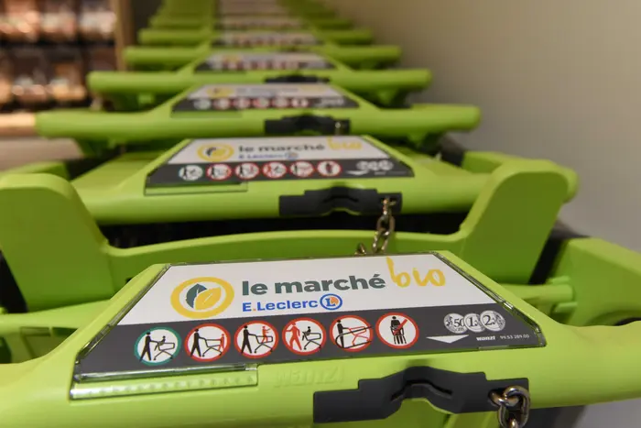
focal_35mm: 35
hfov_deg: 54.4
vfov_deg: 37.9
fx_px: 623
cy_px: 214
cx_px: 320
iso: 2500
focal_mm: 35
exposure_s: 1/200
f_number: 7.1
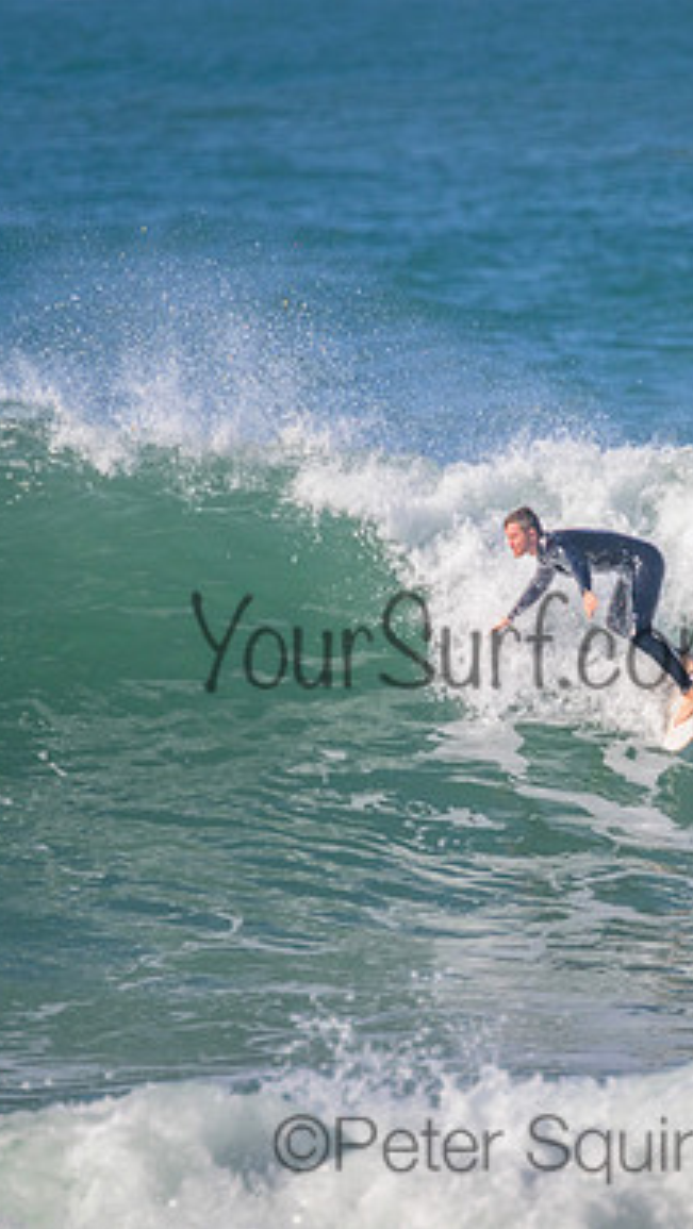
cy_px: 614
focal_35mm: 1263
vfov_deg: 1.7
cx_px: 521
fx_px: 41196
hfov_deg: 1.0
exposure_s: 1/2000
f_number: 11
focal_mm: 800
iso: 1250
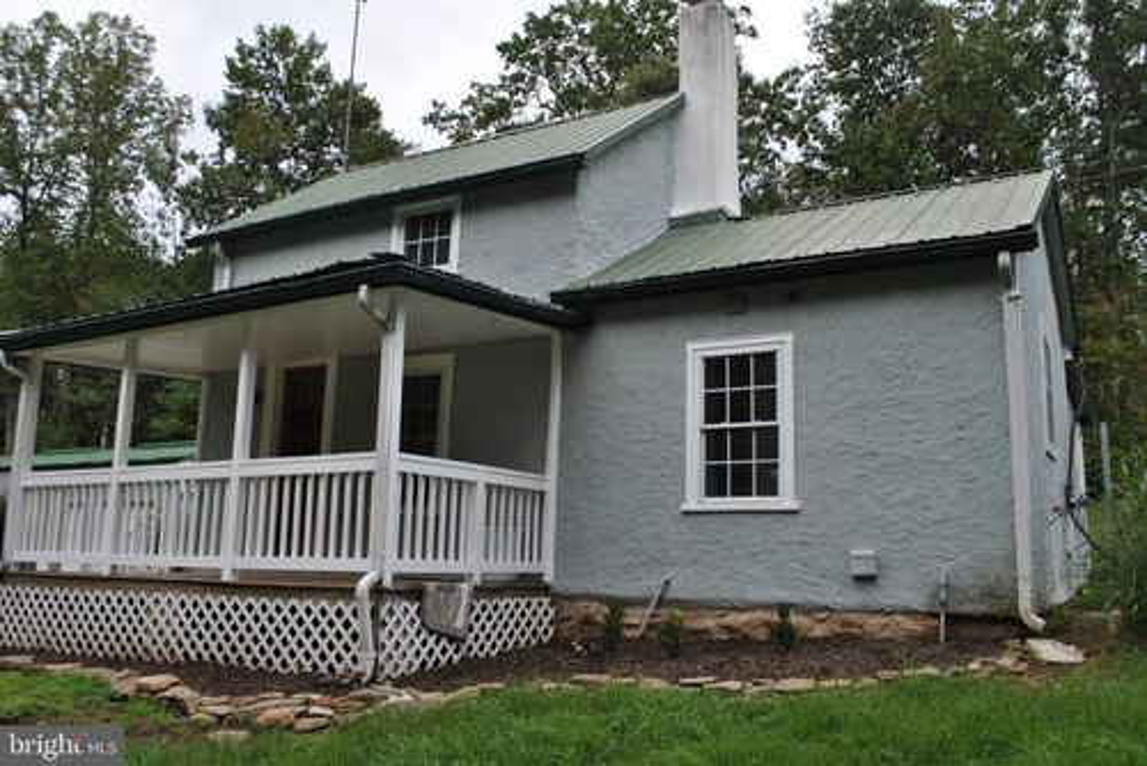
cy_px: 383
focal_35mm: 30
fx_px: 956
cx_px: 574
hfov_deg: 61.9
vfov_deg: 43.7
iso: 100
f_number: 6.3
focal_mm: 20
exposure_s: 1/160
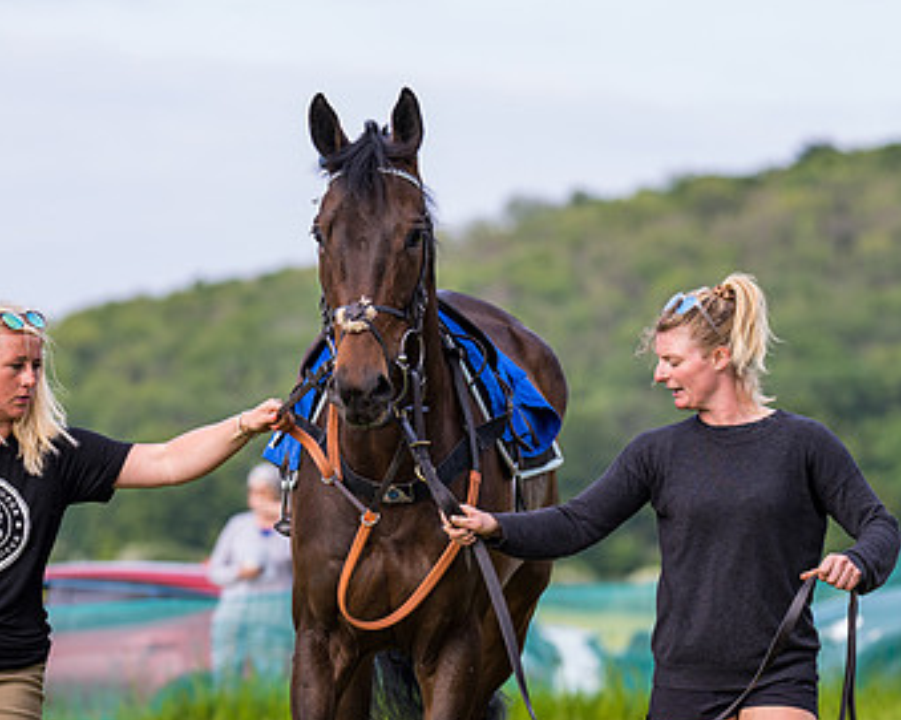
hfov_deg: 5.9
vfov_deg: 4.7
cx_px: 235
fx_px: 8717
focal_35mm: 327
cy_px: 548
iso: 50
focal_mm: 135
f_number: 3.2
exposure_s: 1/320
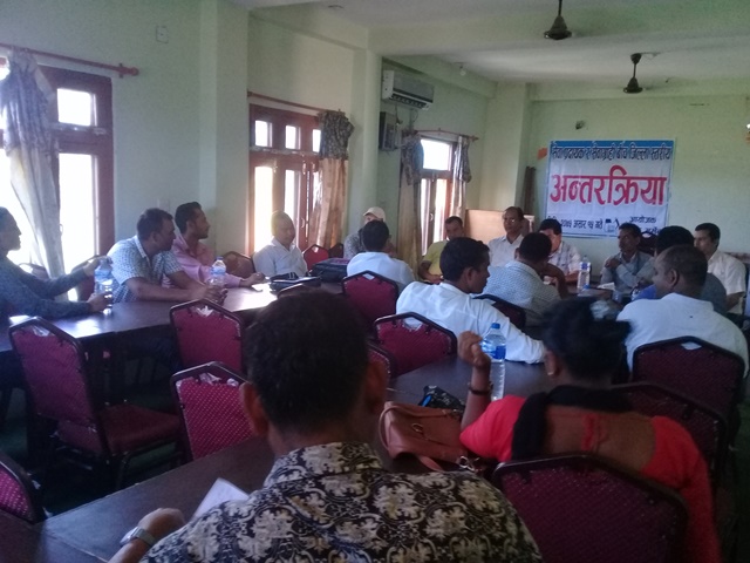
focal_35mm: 31
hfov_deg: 58.4
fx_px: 672
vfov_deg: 45.4
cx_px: 375
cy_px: 282
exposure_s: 1/17
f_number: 2.2
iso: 200
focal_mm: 3.3
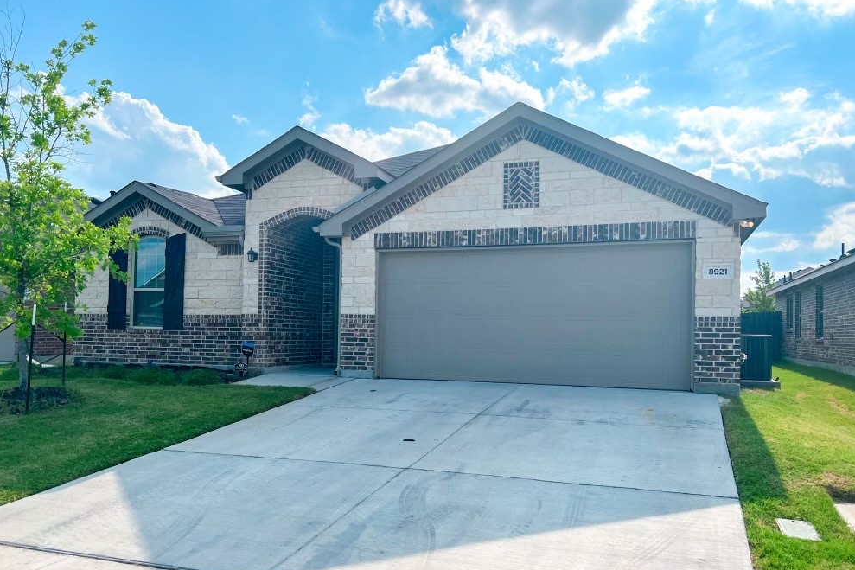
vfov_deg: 46.3
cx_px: 441
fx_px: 665
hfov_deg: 65.5
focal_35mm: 28
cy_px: 314
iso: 50
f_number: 1.5
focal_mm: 5.7
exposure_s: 1/8700
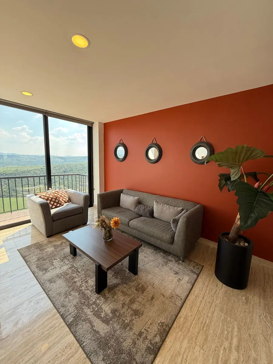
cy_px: 182
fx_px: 147
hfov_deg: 85.7
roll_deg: -1.5
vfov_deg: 102.1
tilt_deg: -7.2
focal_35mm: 14
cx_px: 136
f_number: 2.2
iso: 64
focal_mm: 2.22
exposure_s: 1/310
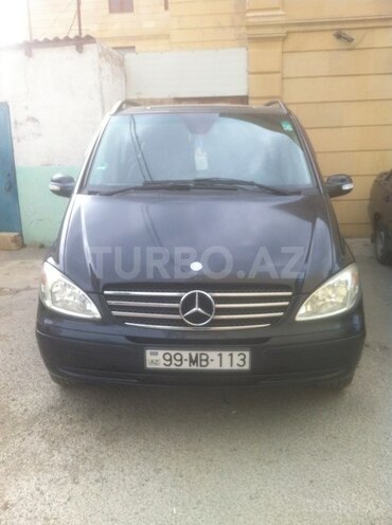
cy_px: 262
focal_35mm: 35
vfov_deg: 52.7
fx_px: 530
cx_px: 196
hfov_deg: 40.6
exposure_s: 1/220
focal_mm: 3.85
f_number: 2.8
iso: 80
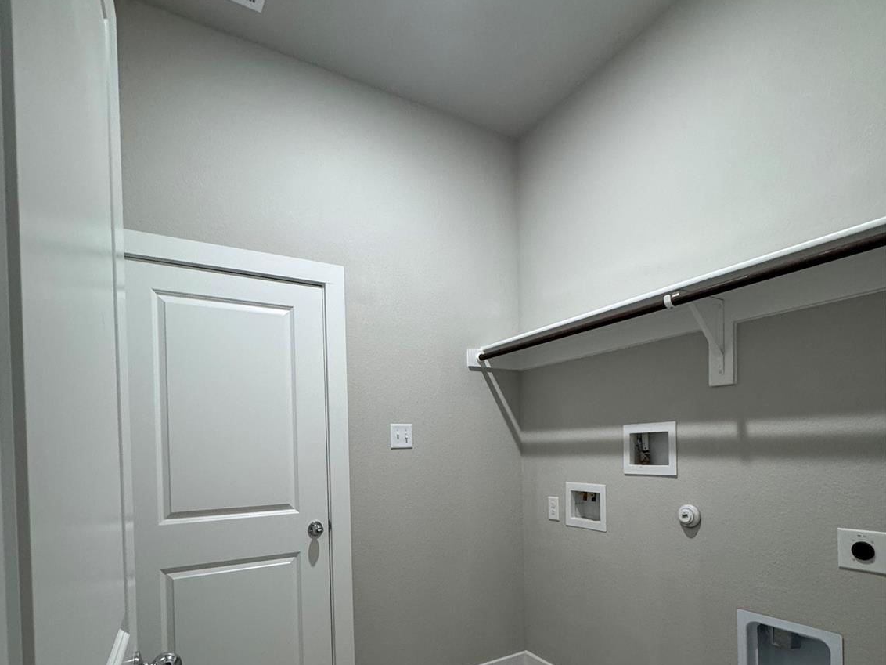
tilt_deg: -1.7
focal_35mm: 19
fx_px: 486
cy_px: 456
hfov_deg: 84.7
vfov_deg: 66.4
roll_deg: +1.3
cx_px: 437
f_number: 2.2
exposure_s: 1/60
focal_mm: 2.22
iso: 250
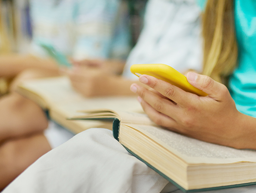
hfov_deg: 34.8
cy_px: 118
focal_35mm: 55
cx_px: 152
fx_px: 407
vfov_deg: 26.5
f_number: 1.6
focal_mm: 35
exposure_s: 1/160
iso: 640
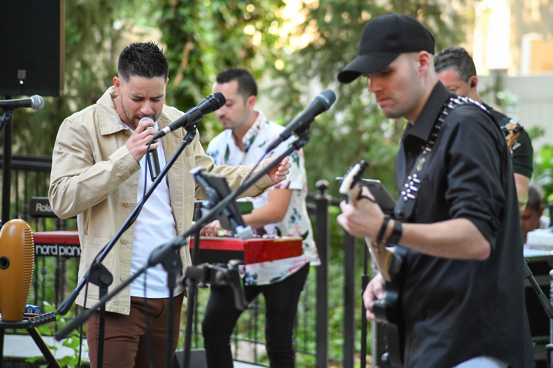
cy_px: 184
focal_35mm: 200
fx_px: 3070
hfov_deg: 10.3
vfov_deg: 6.9
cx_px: 276
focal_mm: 200
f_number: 5.6
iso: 3200
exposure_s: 1/160
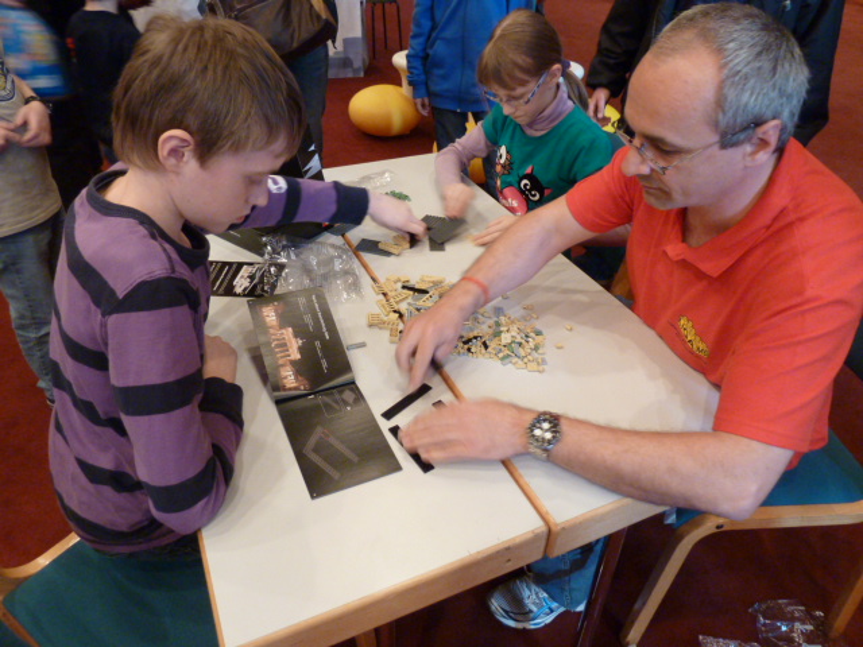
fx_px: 623
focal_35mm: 25
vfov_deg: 54.9
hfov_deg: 69.4
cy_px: 324
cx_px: 432
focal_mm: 4.1
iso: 400
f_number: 3.3
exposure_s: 1/13
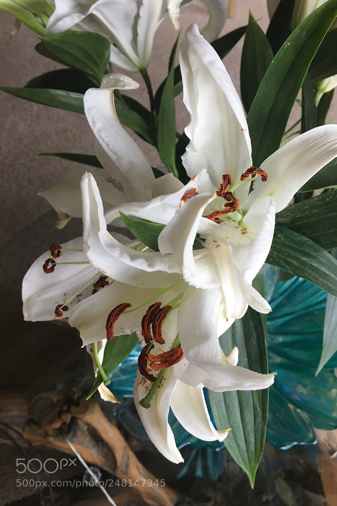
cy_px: 249
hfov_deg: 42.2
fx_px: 435
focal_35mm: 31
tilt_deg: -51.0
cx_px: 191
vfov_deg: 60.3
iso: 50
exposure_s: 1/33
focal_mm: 4.15
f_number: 2.2
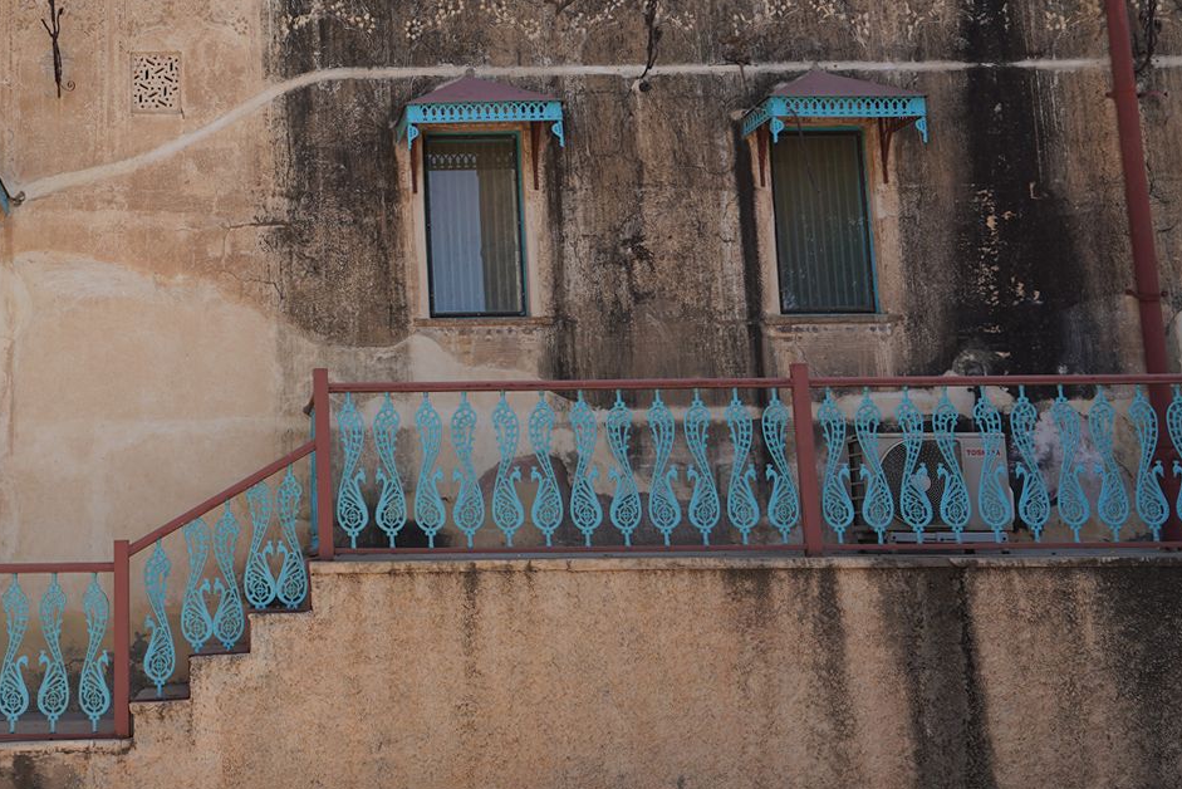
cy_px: 245
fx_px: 1675
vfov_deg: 26.3
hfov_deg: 37.1
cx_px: 185
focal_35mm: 51
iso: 100
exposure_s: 1/125
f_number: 10
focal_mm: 24
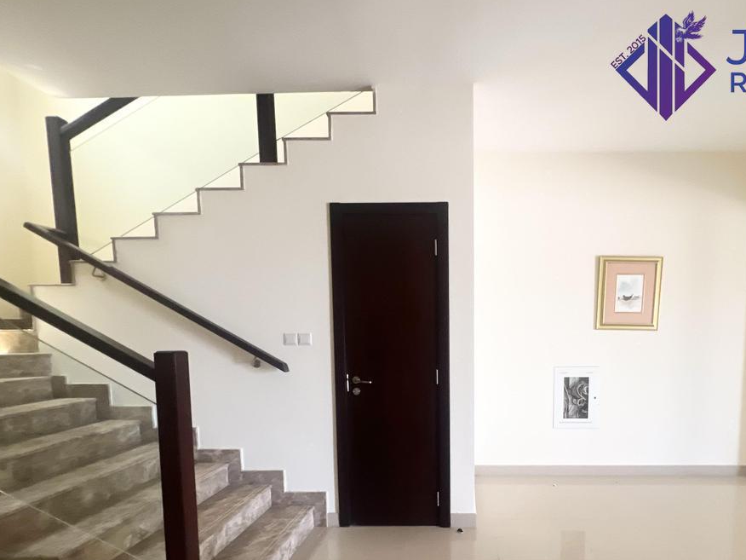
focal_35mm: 19
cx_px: 456
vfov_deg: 66.7
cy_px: 377
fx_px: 409
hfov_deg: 83.4
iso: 250
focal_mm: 1.57
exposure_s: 1/99
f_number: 1.8
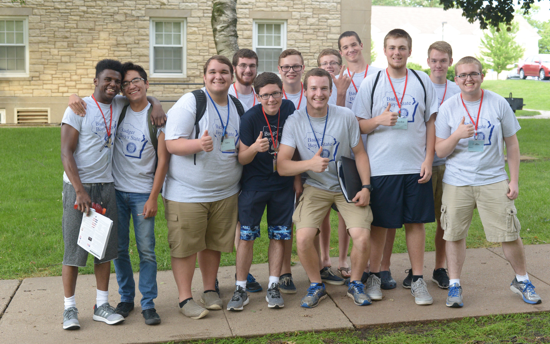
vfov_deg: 25.3
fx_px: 764
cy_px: 182
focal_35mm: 51
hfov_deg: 39.6
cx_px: 275
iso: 2000
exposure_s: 1/125
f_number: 5.6
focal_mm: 50
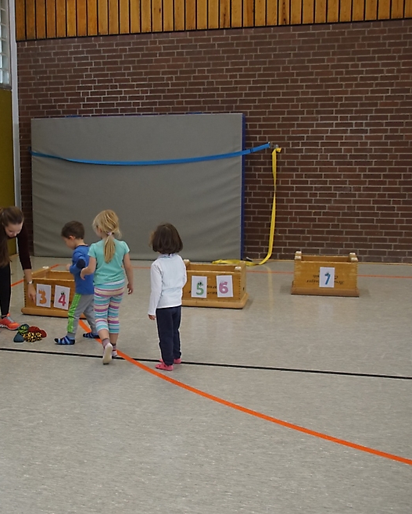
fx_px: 716
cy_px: 257
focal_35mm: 47
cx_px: 117
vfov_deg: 39.5
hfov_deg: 31.7
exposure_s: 1/60
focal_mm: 22
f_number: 4
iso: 640
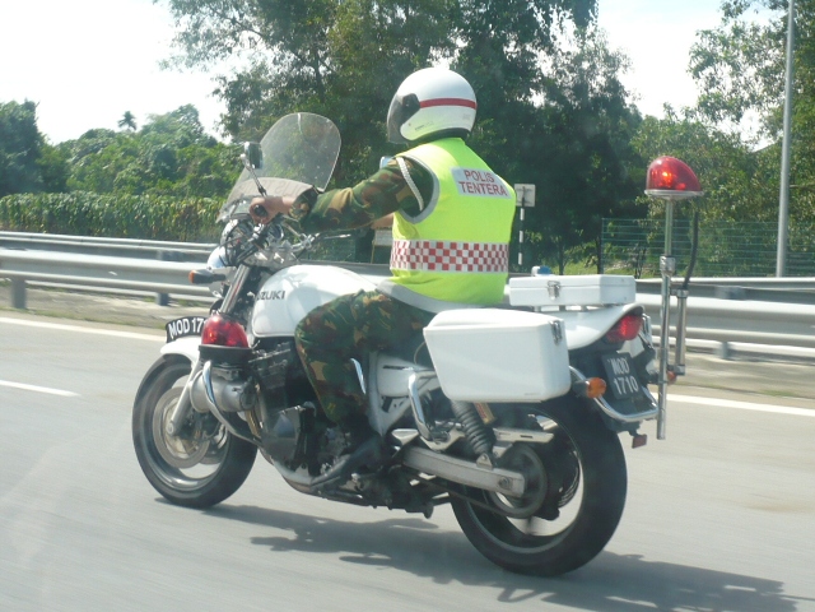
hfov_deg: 52.6
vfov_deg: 40.7
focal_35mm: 35
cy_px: 306
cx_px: 408
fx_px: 824
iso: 100
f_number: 8
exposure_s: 1/125
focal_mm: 5.8
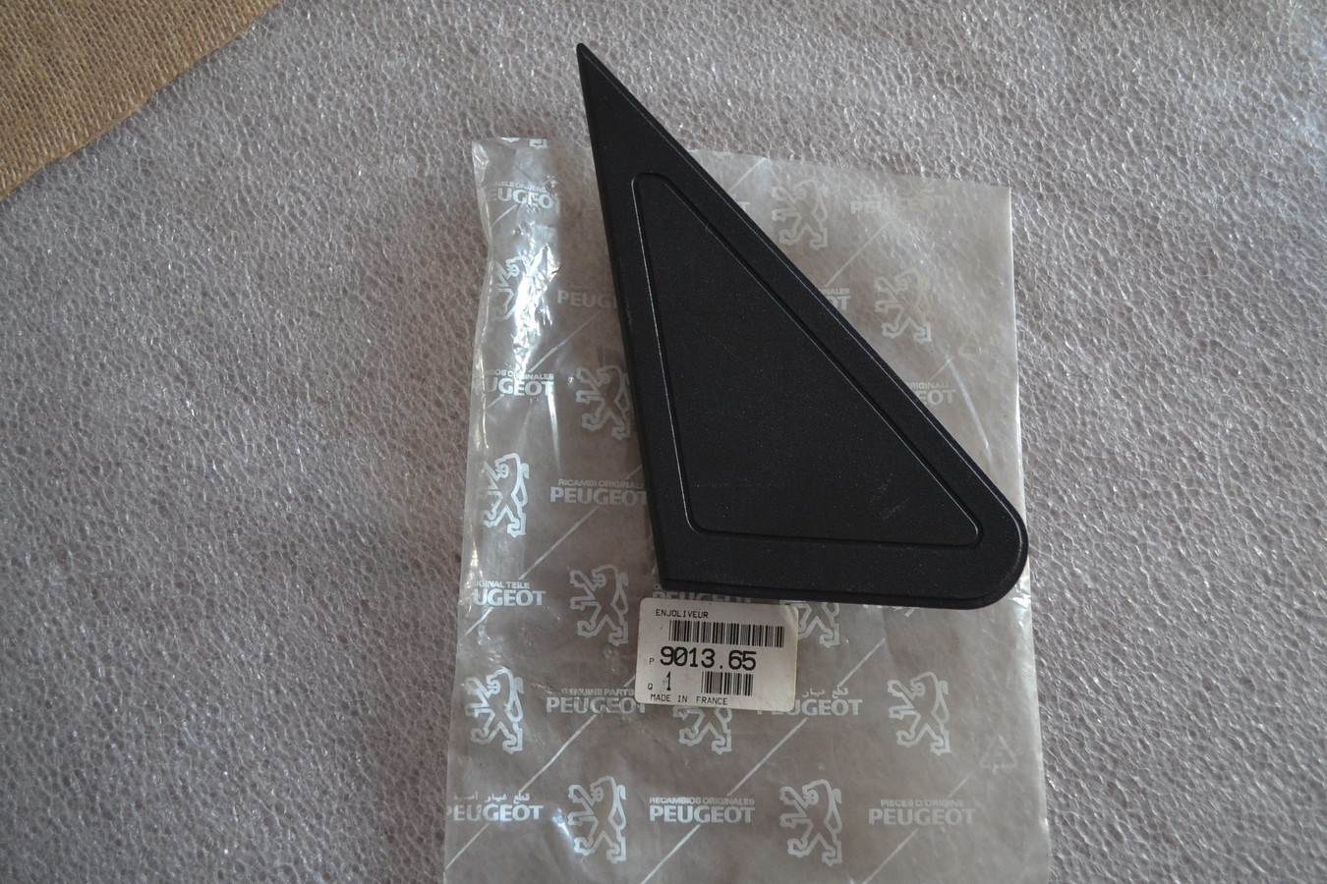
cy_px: 442
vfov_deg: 36.9
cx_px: 664
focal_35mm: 36
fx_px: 1327
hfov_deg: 53.1
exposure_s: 1/60
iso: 900
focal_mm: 24
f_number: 4
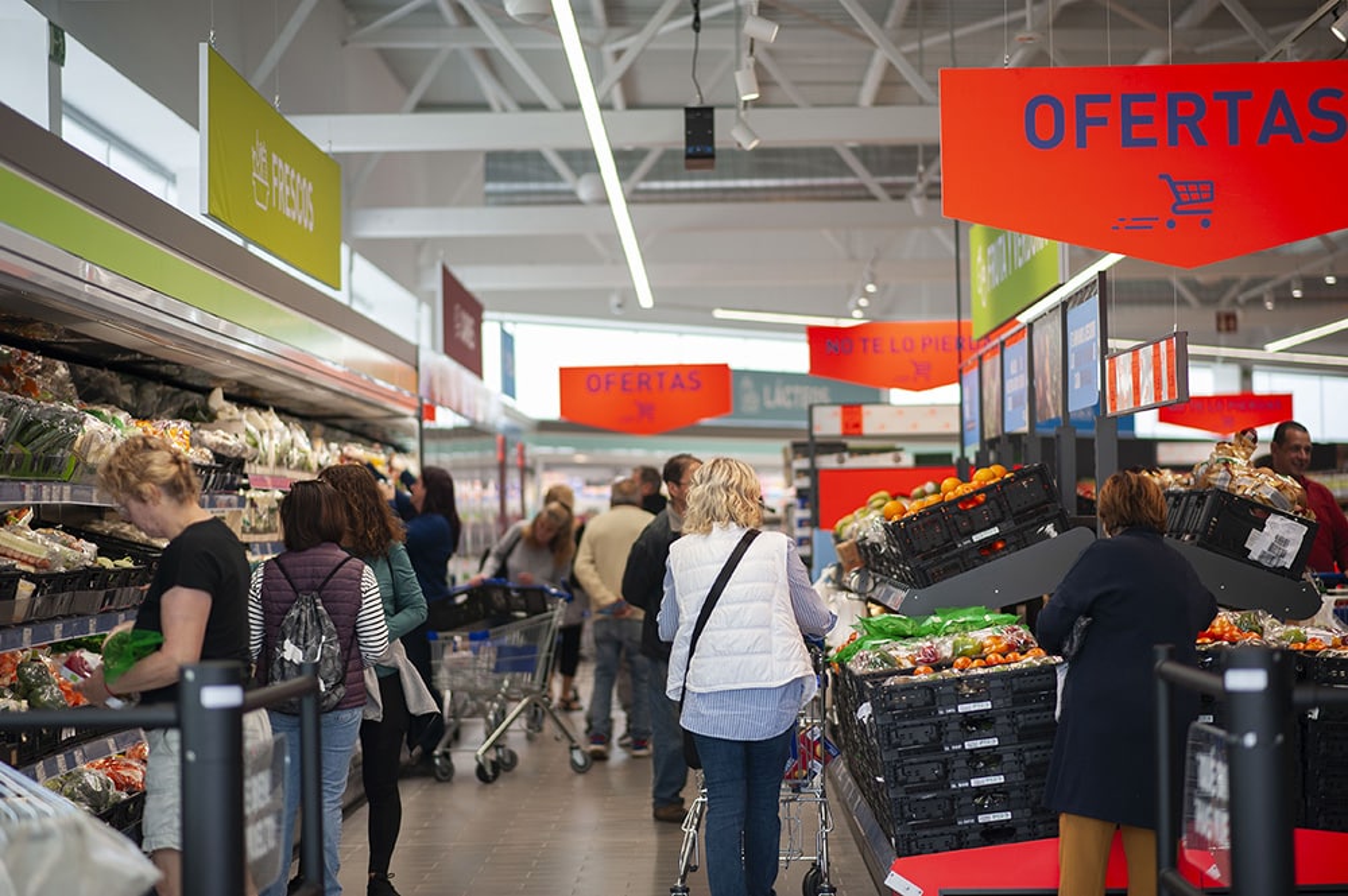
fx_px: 3180
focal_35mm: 85
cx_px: 674
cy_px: 448
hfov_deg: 23.9
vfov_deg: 16.0
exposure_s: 1/320
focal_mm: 85
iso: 200
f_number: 2
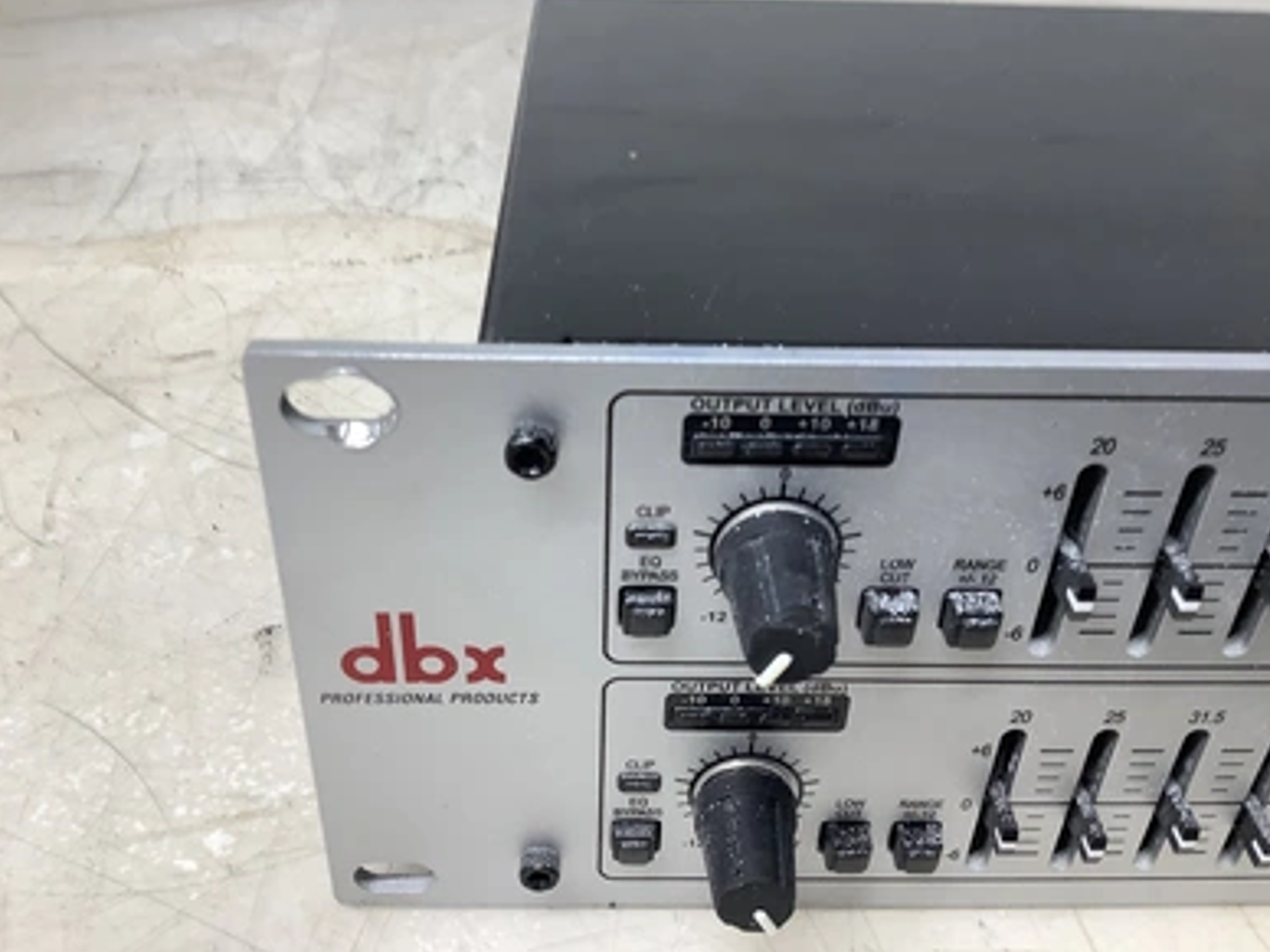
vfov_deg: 44.2
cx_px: 632
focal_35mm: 32
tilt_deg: -37.4
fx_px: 1174
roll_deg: -2.0
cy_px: 474
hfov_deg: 56.8
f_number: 2.4
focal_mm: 3.3
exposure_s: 1/60
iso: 64
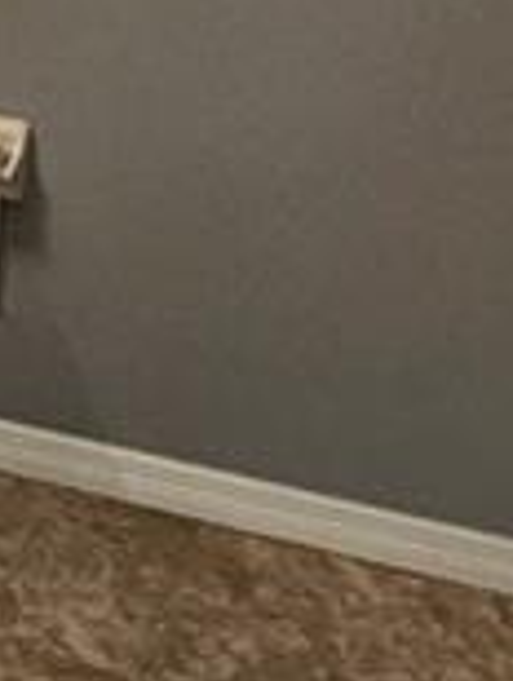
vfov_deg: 19.1
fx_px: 1990
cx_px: -570
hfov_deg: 12.6
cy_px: 57
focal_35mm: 101
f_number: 2.2
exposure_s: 1/40
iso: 320
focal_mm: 2.2
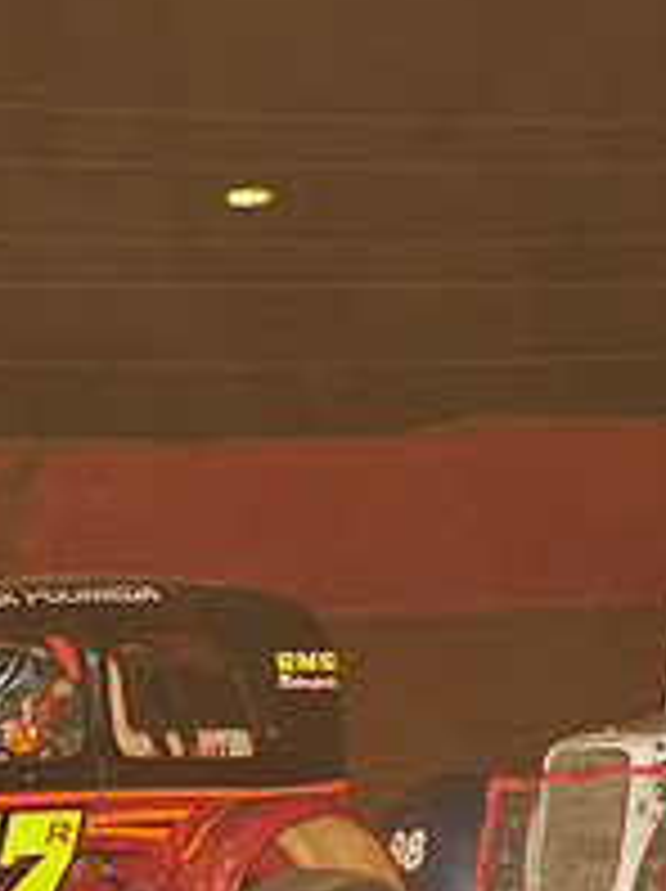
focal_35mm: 296
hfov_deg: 5.0
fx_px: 7610
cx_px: -18
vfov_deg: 6.7
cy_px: 688
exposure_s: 1/250
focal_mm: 105
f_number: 8
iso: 800
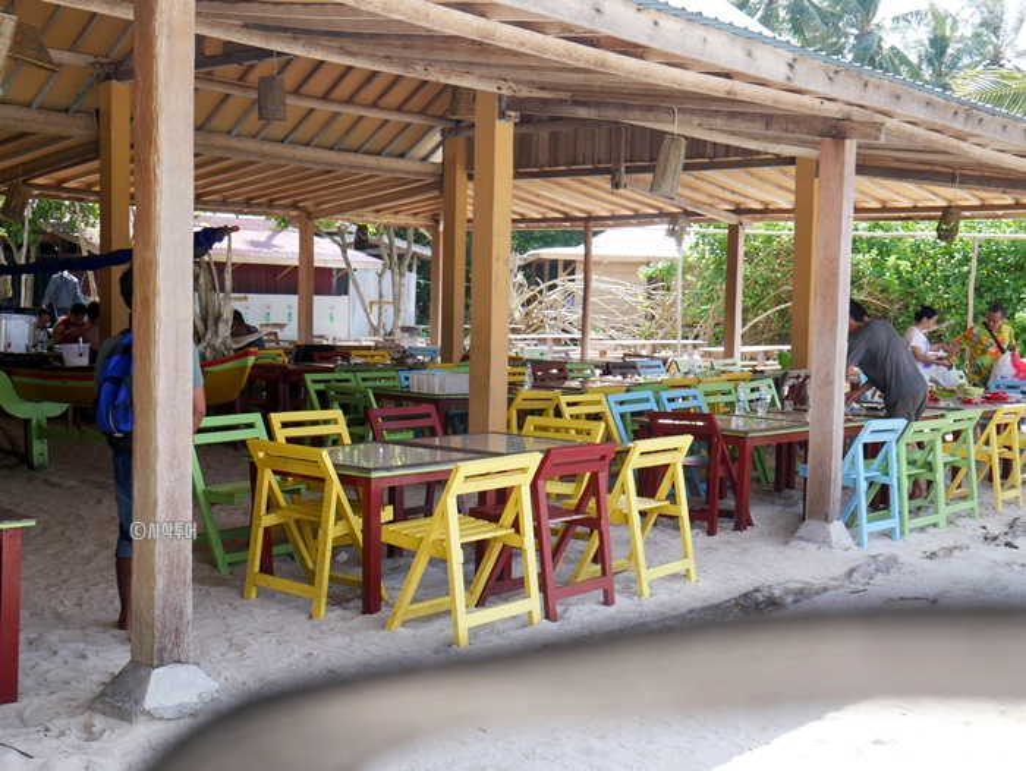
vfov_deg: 31.6
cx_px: 513
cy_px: 386
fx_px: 1364
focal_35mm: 46
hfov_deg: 41.2
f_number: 7.1
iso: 200
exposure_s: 1/160
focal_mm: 23
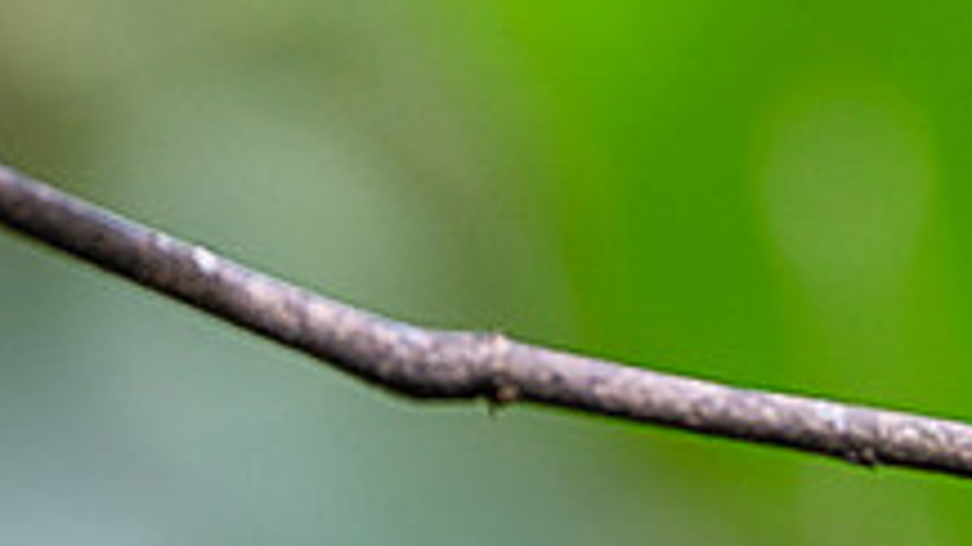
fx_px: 51695
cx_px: 1361
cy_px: 411
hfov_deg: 1.1
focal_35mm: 2006
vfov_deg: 0.6
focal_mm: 500
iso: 800
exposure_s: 1/640
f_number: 4
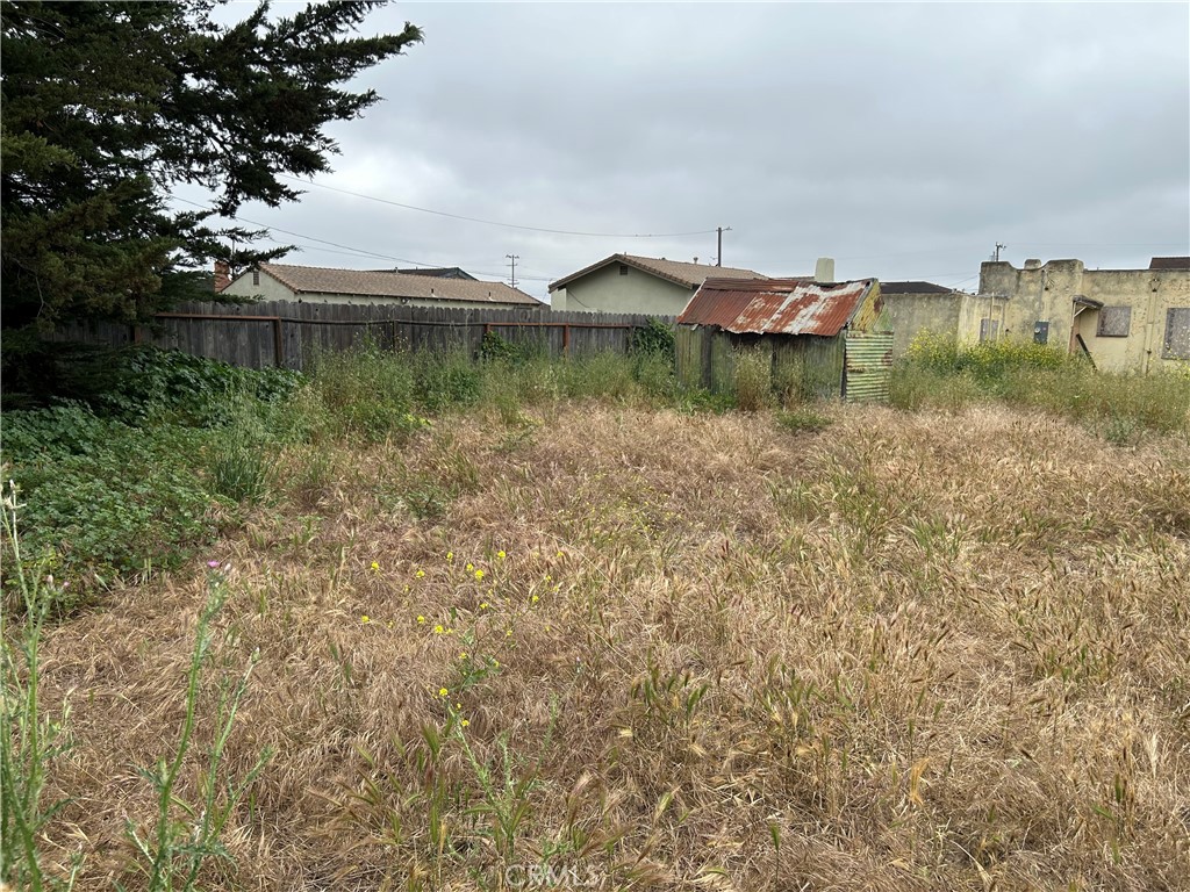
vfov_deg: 53.1
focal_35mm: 26
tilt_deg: -7.8
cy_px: 446
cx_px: 595
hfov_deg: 67.3
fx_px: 894
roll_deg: -1.4
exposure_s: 1/3356
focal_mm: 5.7
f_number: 1.5
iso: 50
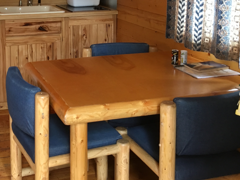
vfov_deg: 24.7
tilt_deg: -6.6
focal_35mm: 57
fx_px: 395
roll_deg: +1.9
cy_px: 9
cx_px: 42
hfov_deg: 32.7
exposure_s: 1/30
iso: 100
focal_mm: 4.15
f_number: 2.2
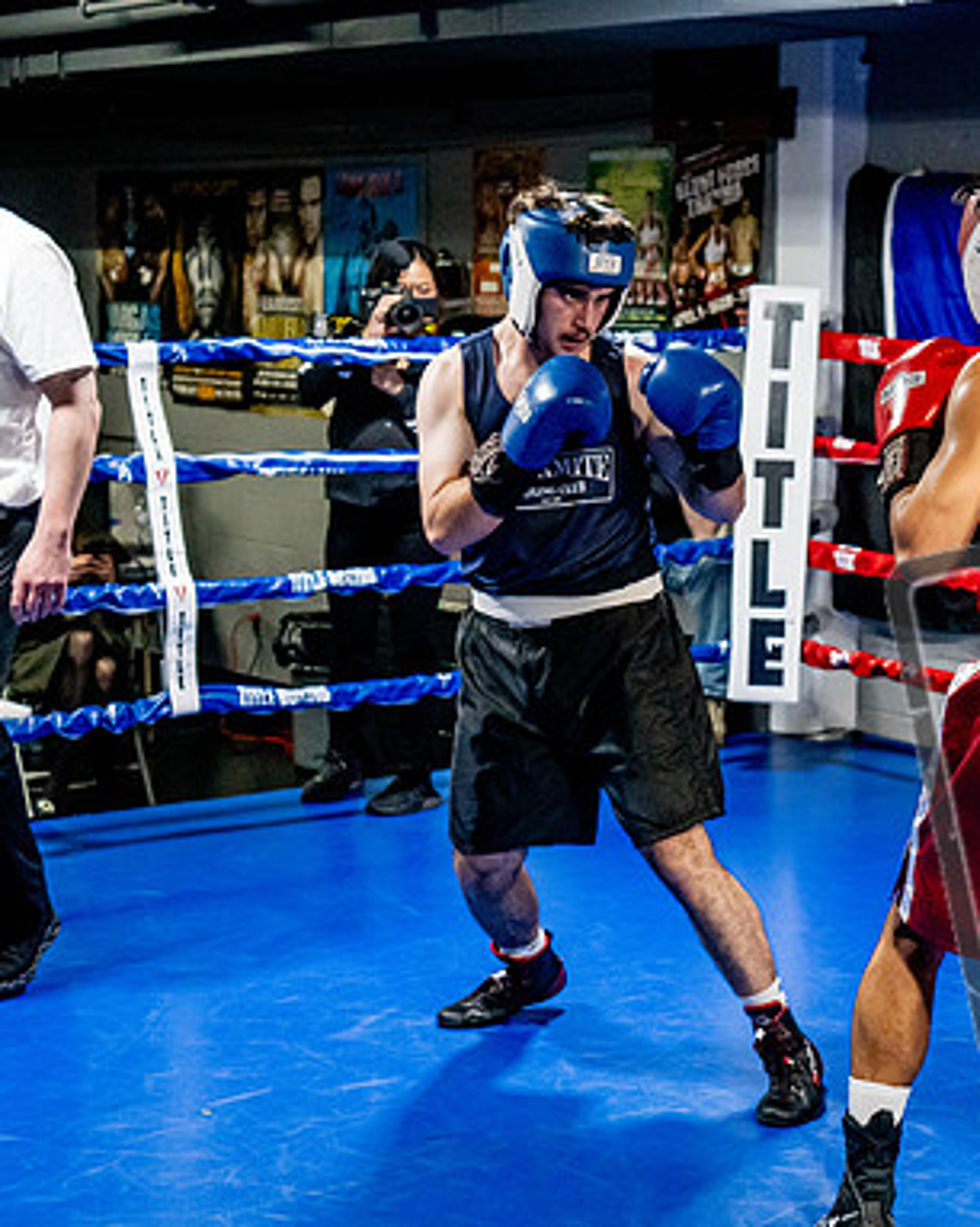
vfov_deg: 25.7
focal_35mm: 74
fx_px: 2685
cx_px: 894
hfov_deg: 20.3
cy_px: 614
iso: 5000
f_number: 2.8
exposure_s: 1/800
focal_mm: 35
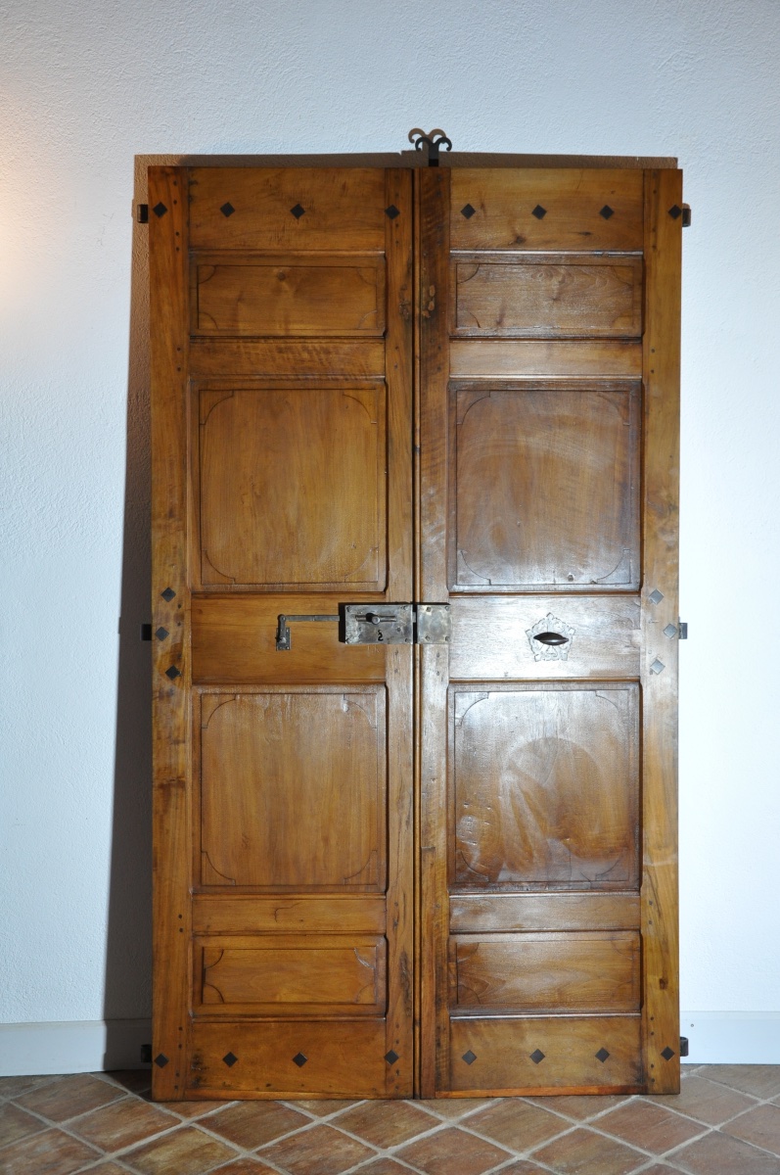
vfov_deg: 41.2
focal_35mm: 48
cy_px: 588
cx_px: 390
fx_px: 1564
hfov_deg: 28.0
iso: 800
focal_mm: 32
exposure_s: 1/40
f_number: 6.3
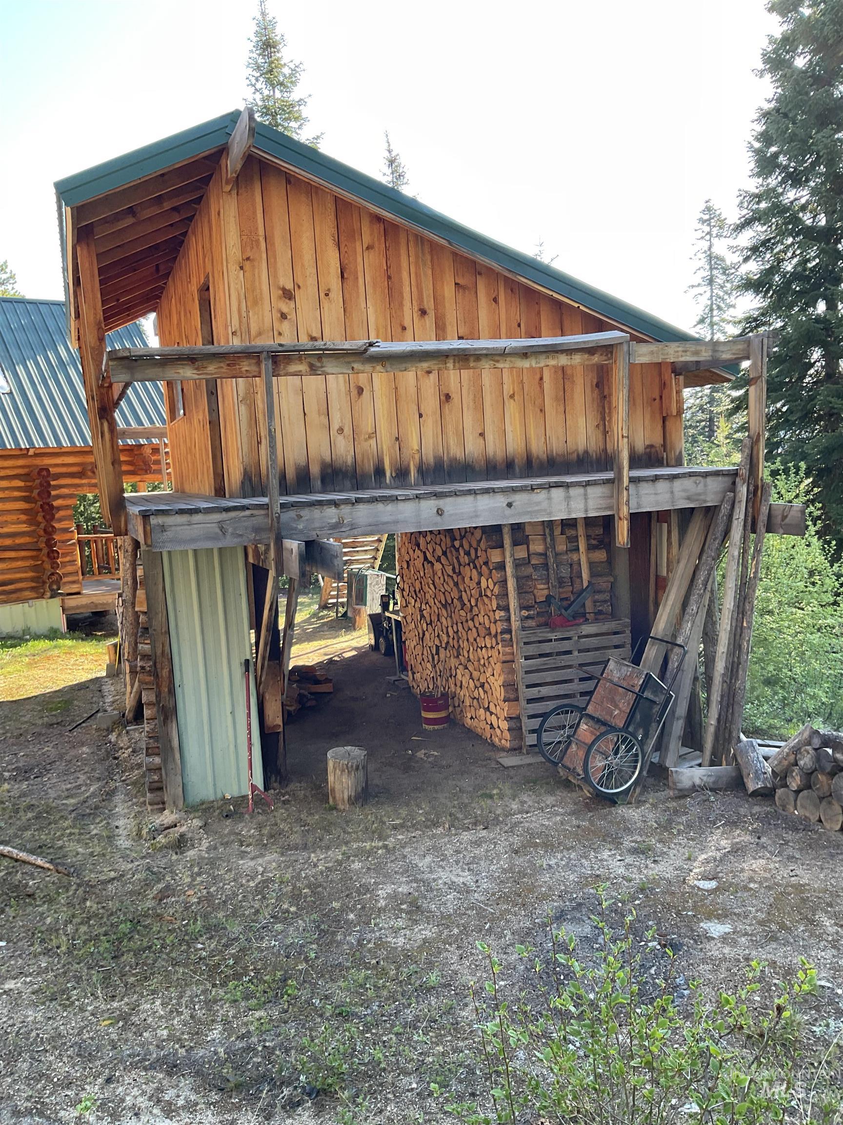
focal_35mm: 29
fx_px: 942
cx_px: 422
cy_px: 562
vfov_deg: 61.7
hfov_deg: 48.2
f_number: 1.8
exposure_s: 1/120
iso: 20
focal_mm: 3
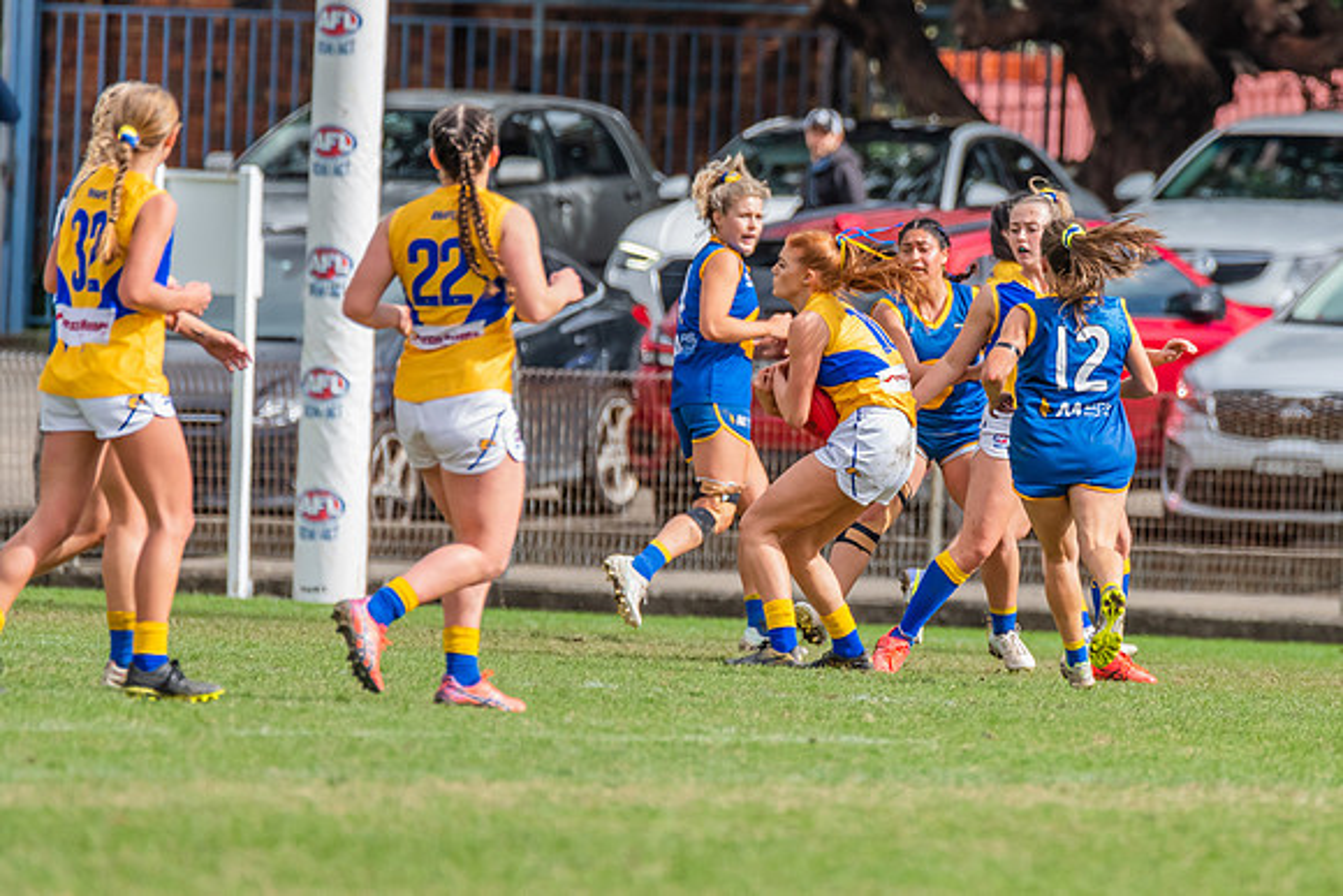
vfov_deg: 1.7
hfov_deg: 2.6
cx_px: 939
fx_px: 29437
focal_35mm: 789
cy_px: 439
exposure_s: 1/1600
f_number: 8
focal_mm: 550
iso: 800
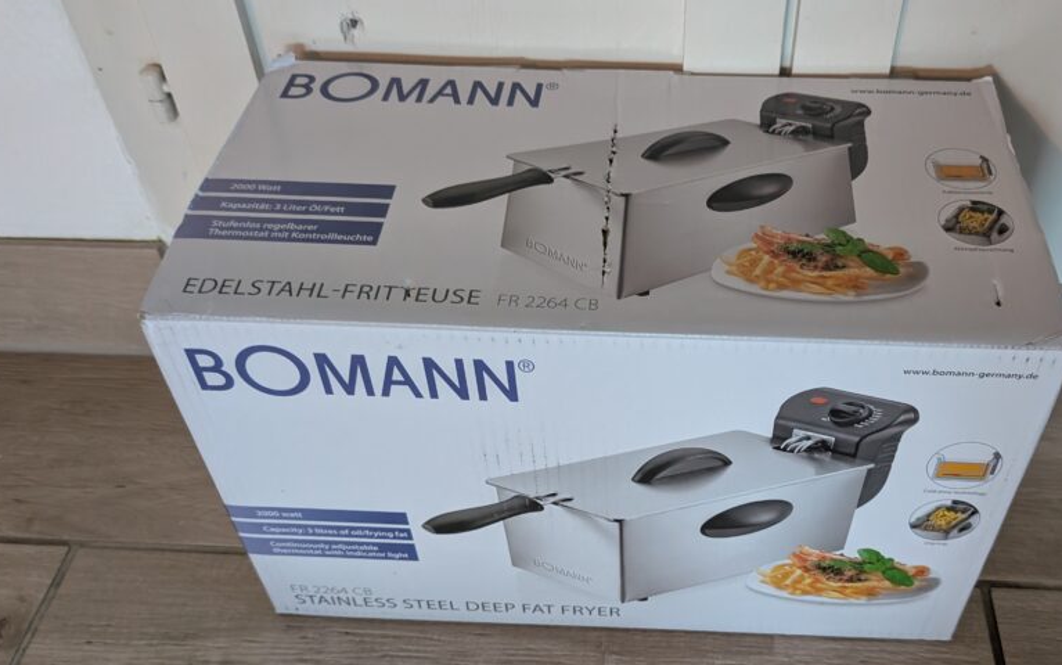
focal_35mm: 34
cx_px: 647
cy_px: 390
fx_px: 984
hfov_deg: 56.2
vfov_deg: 37.2
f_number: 1.68
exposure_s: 1/100
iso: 1315
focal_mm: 6.9
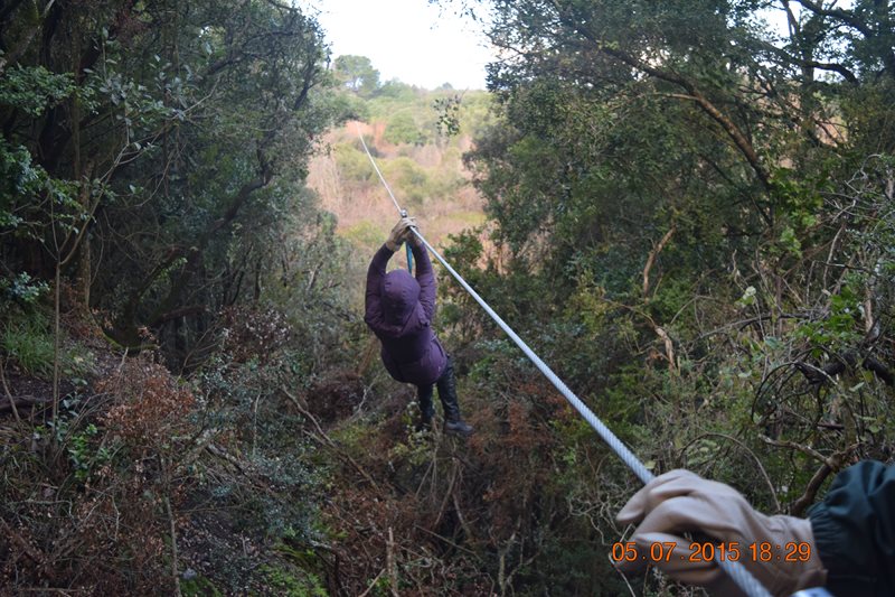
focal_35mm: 34
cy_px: 298
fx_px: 857
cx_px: 448
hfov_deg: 55.1
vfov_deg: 38.3
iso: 800
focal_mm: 23
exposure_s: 1/60
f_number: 3.8
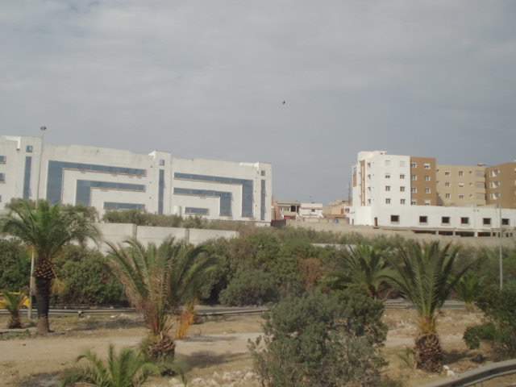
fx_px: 656
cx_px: 258
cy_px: 194
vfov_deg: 32.9
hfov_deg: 42.9
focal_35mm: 44
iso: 64
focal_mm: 7.9
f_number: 4.2
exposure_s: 1/500
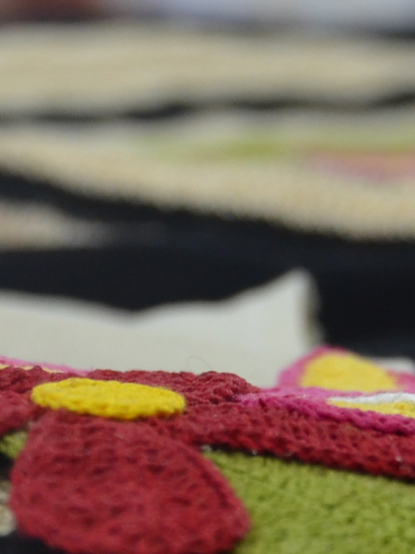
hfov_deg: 5.2
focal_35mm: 283
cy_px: 194
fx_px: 4527
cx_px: 267
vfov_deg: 7.0
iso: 800
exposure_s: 1/60
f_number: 4.8
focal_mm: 48
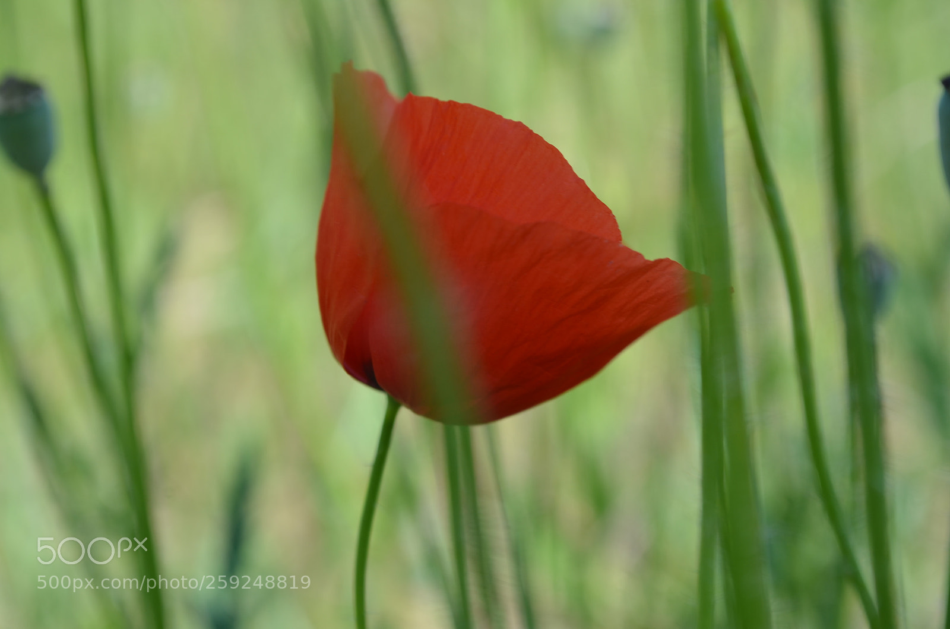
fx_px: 2172
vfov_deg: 16.5
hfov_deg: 24.7
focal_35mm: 82
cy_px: 314
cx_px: 475
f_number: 8
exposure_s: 1/100
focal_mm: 55
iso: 100
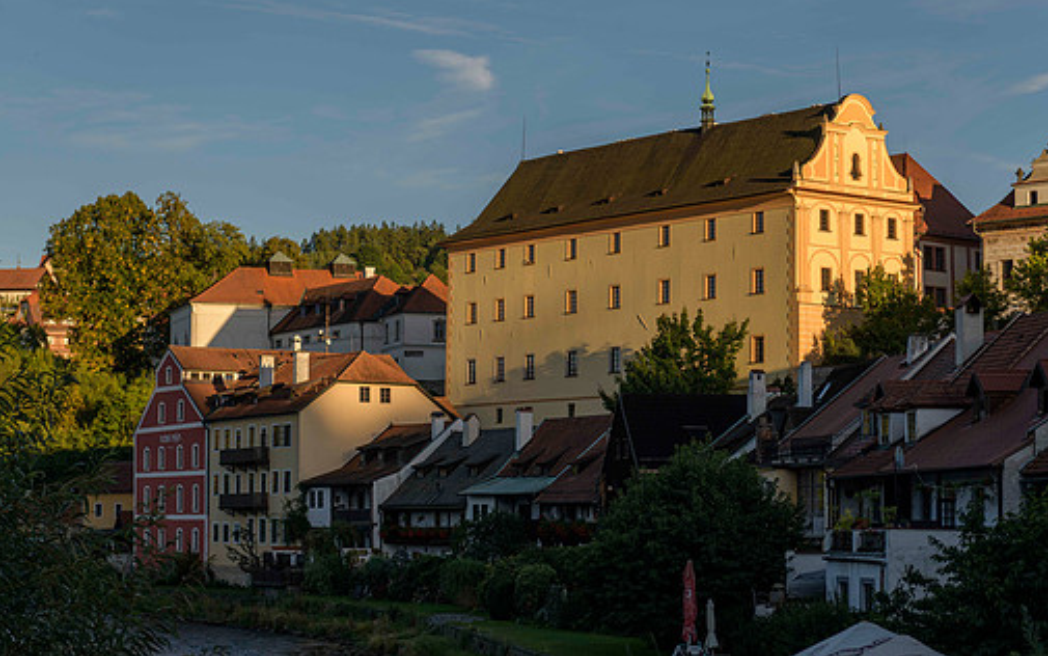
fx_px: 2343
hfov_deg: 25.2
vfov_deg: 15.9
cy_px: 398
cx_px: 577
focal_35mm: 82
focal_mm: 70
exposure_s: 1/640
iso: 64
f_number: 5
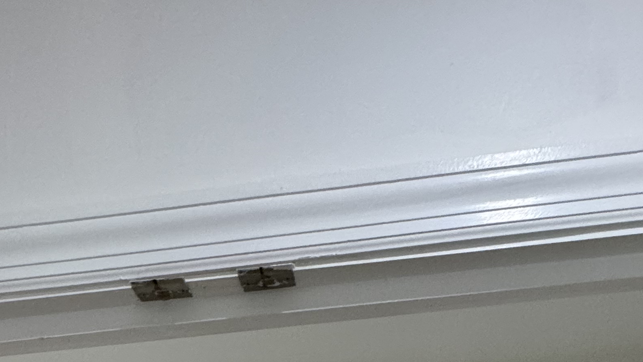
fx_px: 665
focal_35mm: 39
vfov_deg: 18.0
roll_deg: +4.8
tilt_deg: -10.7
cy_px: 756
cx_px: 328
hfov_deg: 51.6
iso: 250
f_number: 2.2
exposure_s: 1/120
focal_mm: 2.22
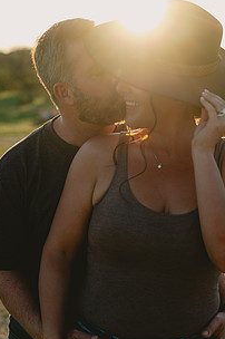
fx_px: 695
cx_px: 89
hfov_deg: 18.4
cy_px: 173
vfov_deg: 27.4
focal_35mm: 74
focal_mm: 50
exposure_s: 1/1000
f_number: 2.8
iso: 80
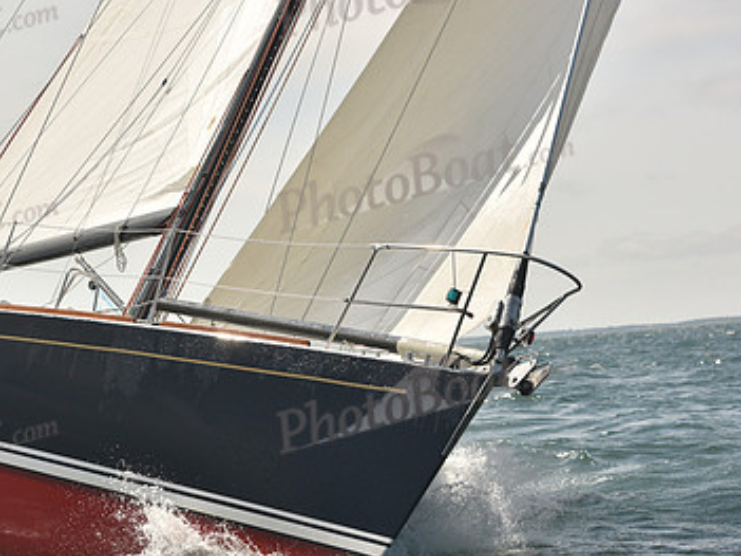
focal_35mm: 124
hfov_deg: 15.8
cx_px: 169
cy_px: 318
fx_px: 2653
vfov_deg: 11.9
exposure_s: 1/1250
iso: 320
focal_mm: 78
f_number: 6.3
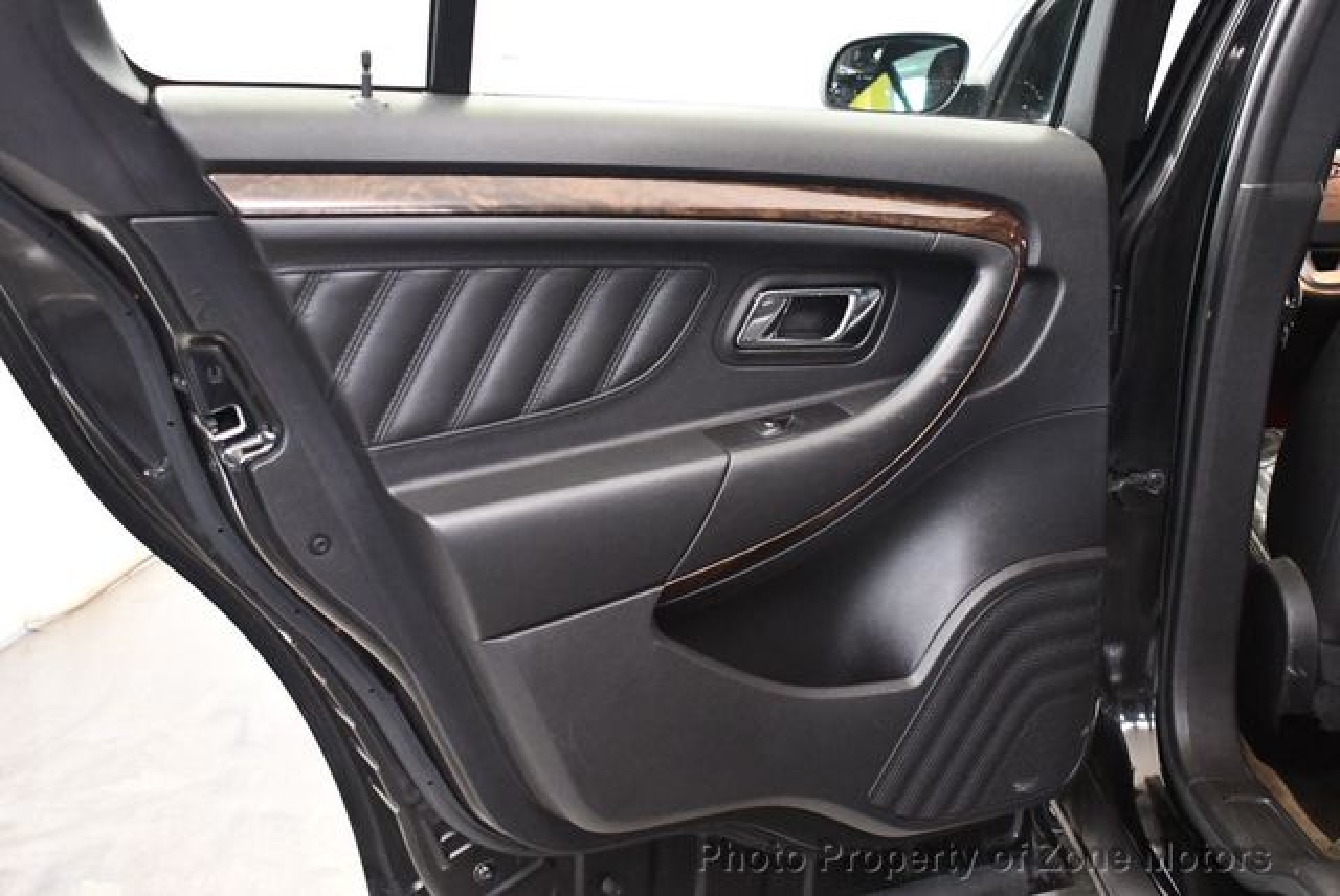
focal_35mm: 44
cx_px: 670
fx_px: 1639
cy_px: 448
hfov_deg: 44.5
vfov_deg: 30.6
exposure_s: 1/60
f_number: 3.8
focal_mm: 22
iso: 4500
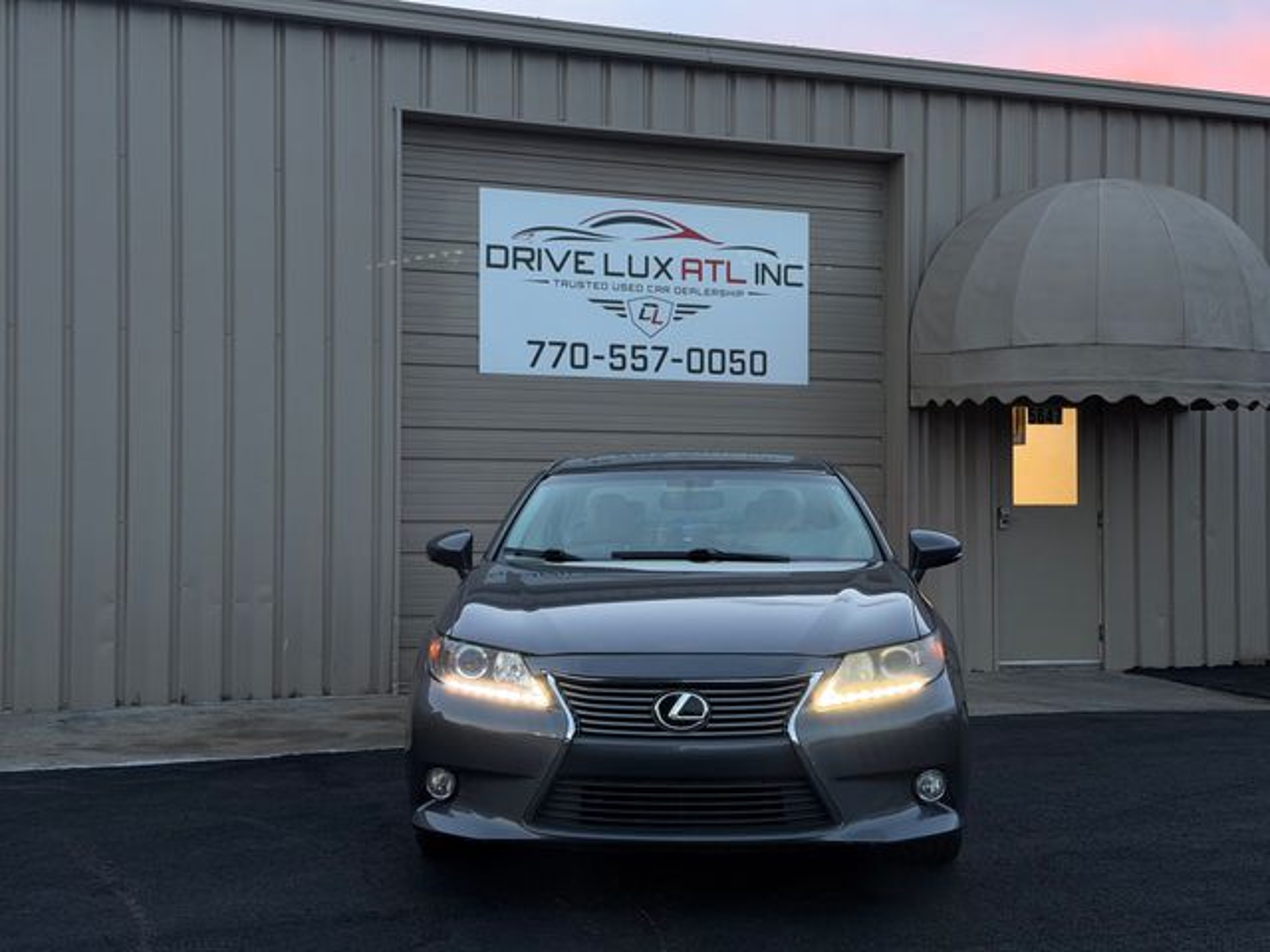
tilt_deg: +1.3
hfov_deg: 39.7
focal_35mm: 48
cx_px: 635
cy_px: 476
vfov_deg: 30.3
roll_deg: +0.3
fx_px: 1761
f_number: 1.78
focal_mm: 6.76
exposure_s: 1/87
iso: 100
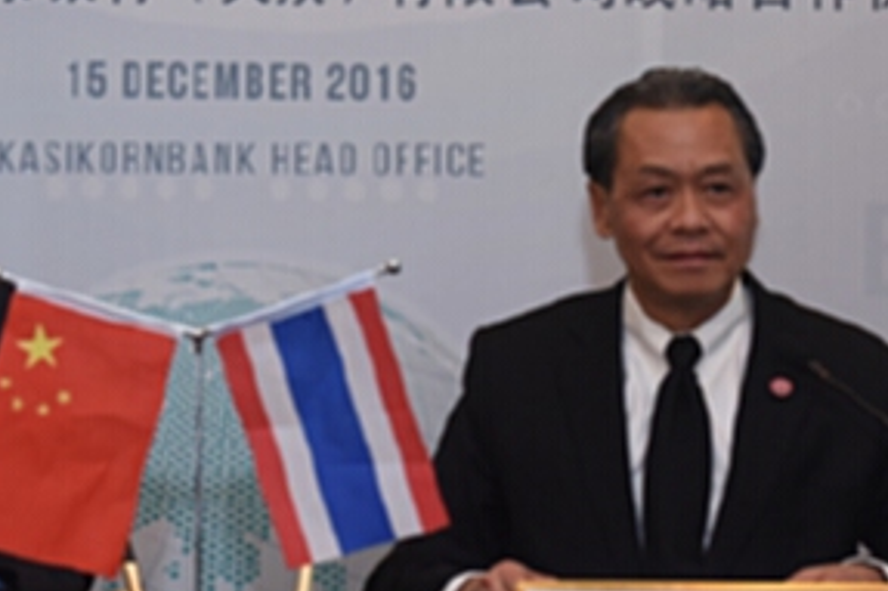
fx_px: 3303
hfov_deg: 15.2
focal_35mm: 134
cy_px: 263
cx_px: 226
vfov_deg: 10.2
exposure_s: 1/60
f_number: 4.5
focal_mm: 48
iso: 1000
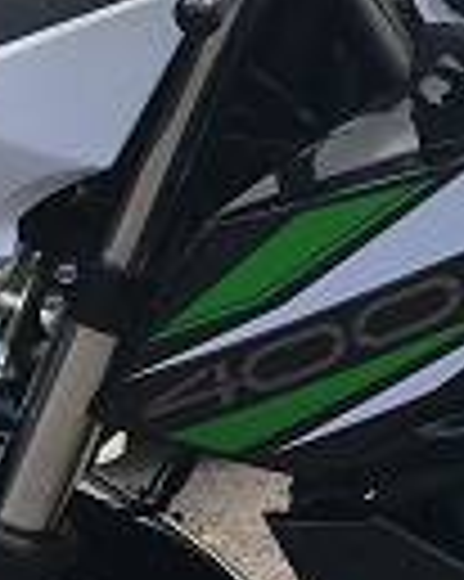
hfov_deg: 8.1
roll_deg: -0.7
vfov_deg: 11.0
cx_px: 1086
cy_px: 409
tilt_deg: -11.6
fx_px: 3025
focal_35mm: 176
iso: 25
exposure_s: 1/541
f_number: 2.2
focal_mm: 4.15
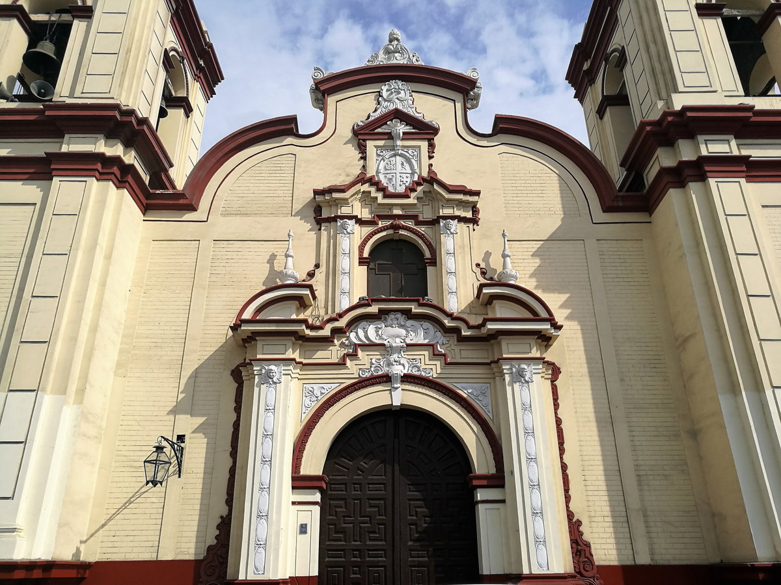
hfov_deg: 65.3
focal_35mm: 27
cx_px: 390
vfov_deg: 51.4
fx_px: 609
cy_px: 292
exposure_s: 1/1866
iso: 50
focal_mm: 4.5
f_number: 2.2
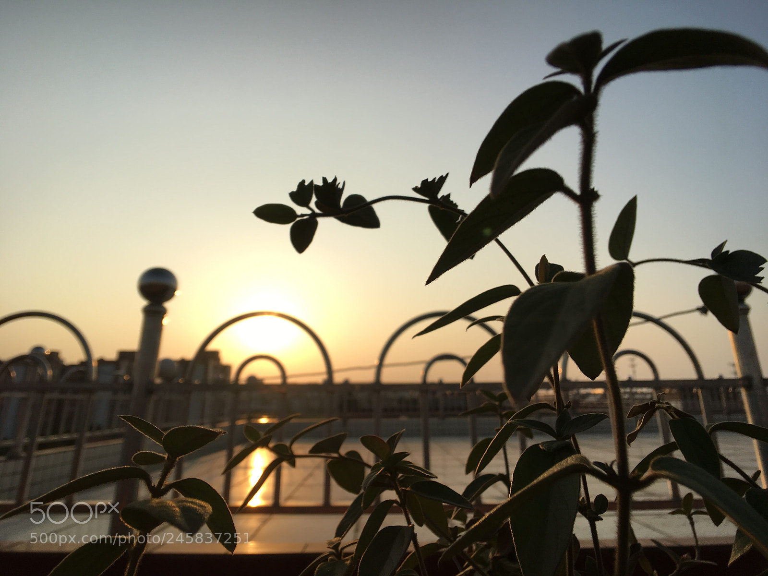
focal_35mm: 29
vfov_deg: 48.2
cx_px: 384
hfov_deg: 61.7
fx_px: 643
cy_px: 288
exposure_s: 1/541
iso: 25
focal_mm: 4.15
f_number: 2.2
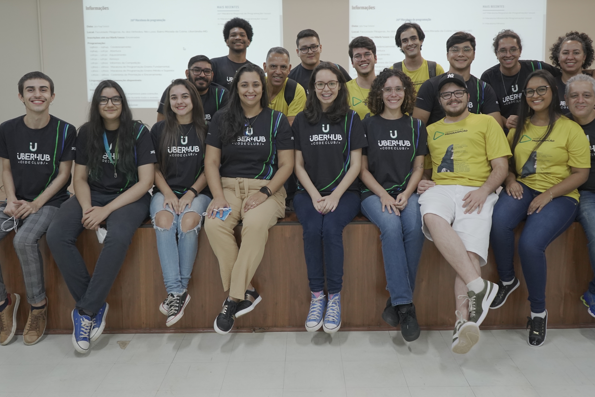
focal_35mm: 36
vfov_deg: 36.8
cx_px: 310
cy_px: 167
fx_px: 595
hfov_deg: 53.1
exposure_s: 1/100
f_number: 4
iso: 3200
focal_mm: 29
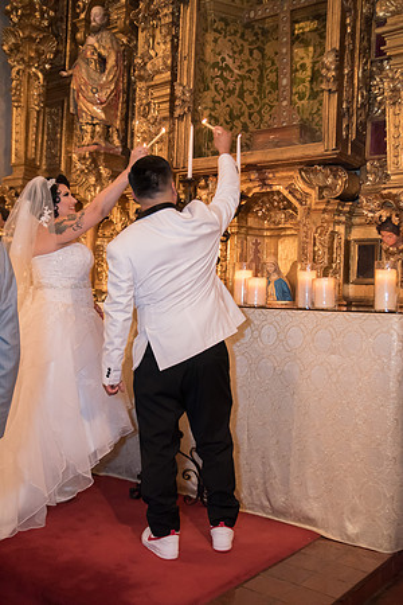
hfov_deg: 35.1
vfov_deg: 50.7
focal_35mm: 38
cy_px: 302
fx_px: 638
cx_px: 202
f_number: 2.8
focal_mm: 38
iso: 4000
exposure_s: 1/80
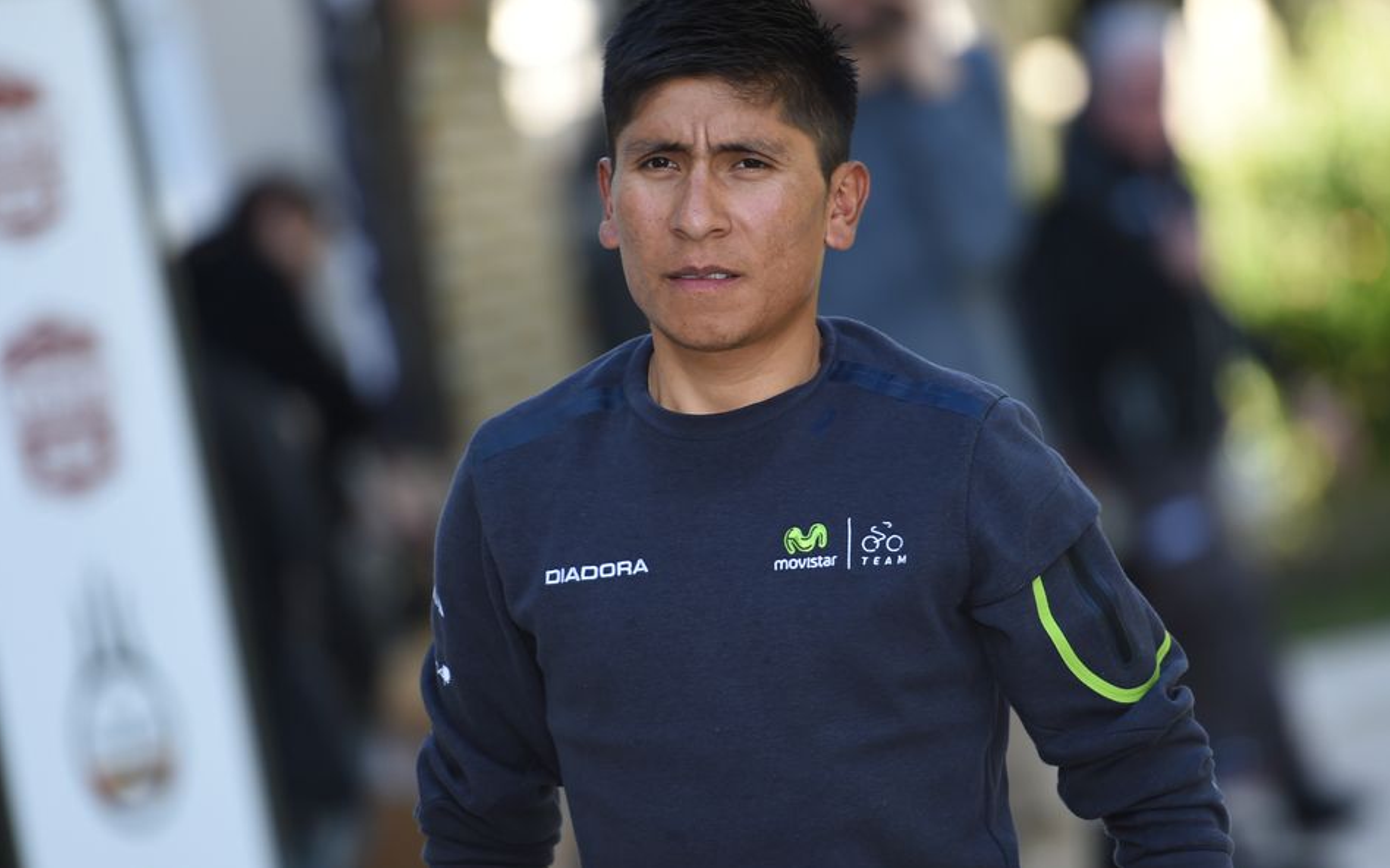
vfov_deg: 4.8
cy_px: 457
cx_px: 764
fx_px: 10415
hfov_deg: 7.6
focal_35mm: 275
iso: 200
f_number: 3.2
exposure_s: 1/250
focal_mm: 200
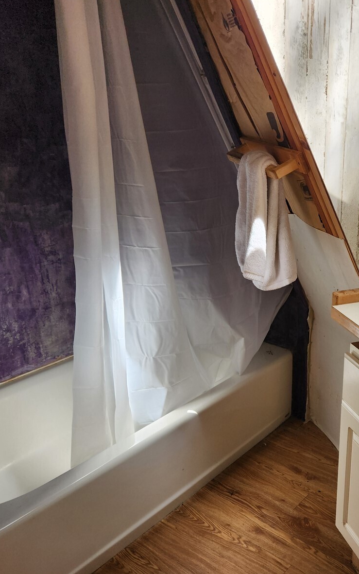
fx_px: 516
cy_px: 288
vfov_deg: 58.1
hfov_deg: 36.2
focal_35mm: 33
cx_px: 315
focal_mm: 5.4
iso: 64
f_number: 1.8
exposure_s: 1/180
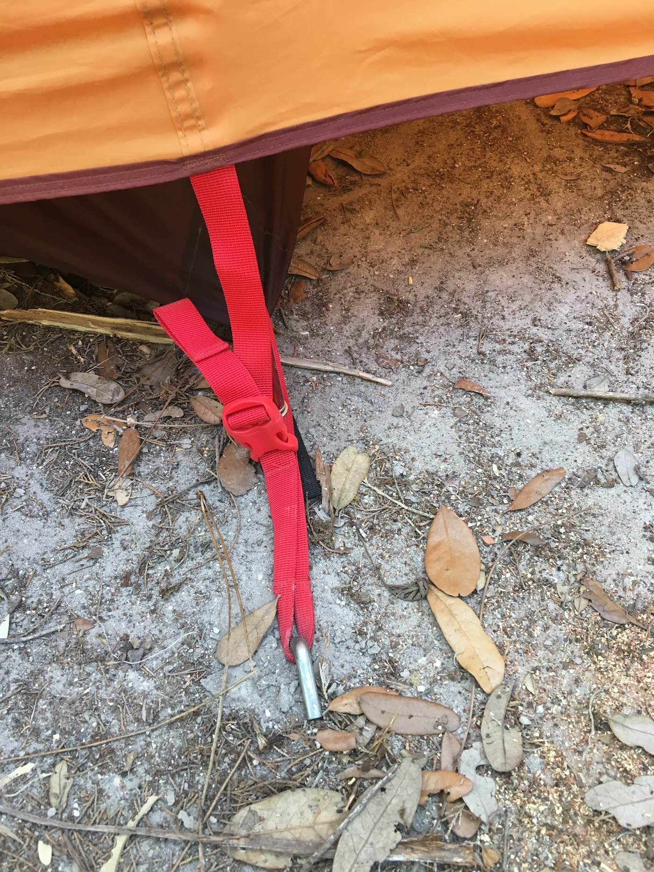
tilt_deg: -52.6
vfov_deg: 61.7
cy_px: 436
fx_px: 731
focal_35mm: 29
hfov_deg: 48.2
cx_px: 327
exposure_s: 1/30
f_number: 2.2
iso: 40
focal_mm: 4.15
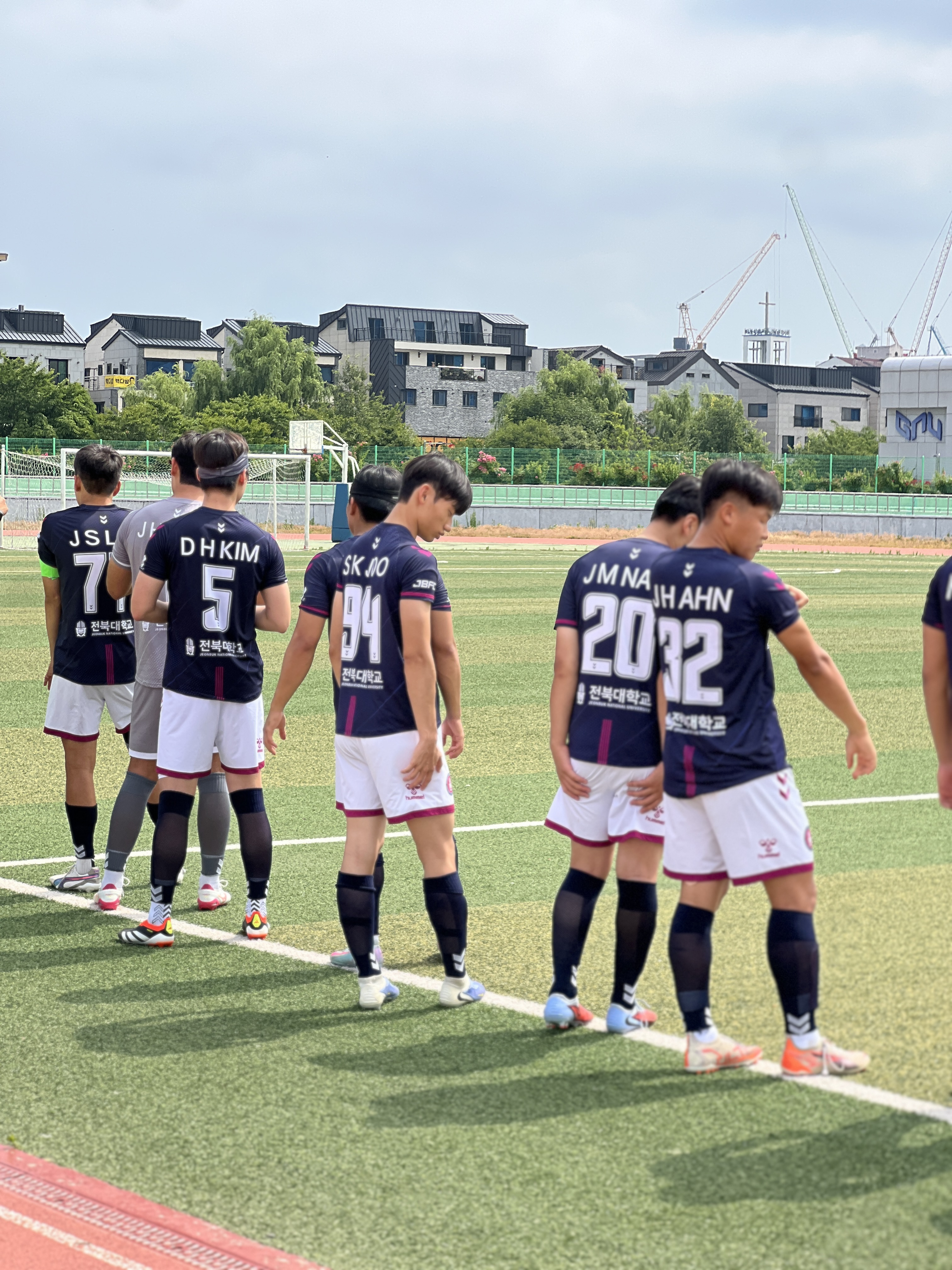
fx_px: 2824
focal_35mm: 77
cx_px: 476
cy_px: 635
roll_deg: -0.6
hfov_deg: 19.1
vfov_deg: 25.3
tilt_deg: -1.0
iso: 32
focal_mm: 9
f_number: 2.8
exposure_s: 1/723
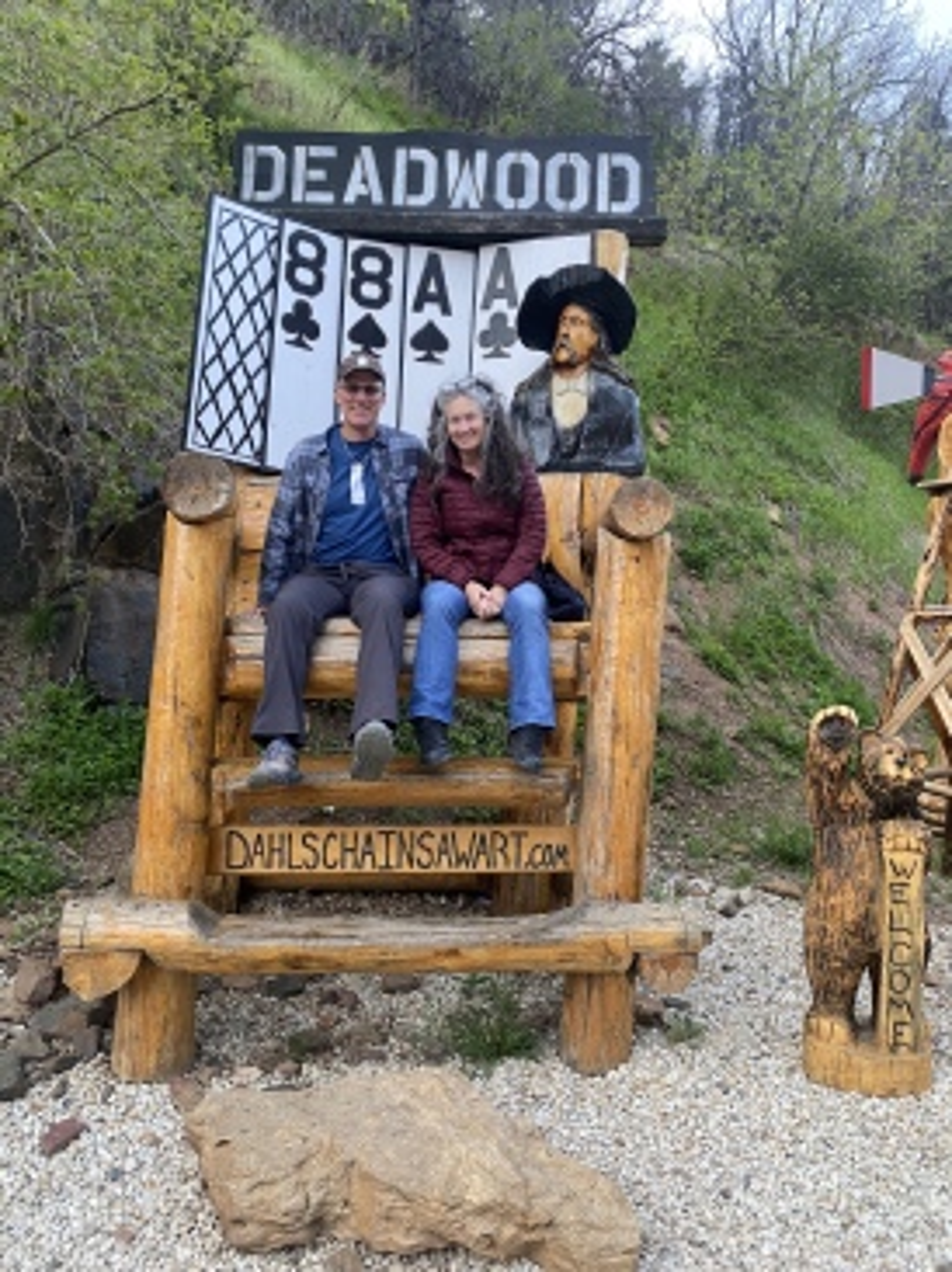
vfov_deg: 67.3
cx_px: 476
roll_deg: +0.8
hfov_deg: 53.0
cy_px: 636
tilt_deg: +0.7
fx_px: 955
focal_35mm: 26
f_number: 1.8
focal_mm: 4.25
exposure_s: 1/86
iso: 125
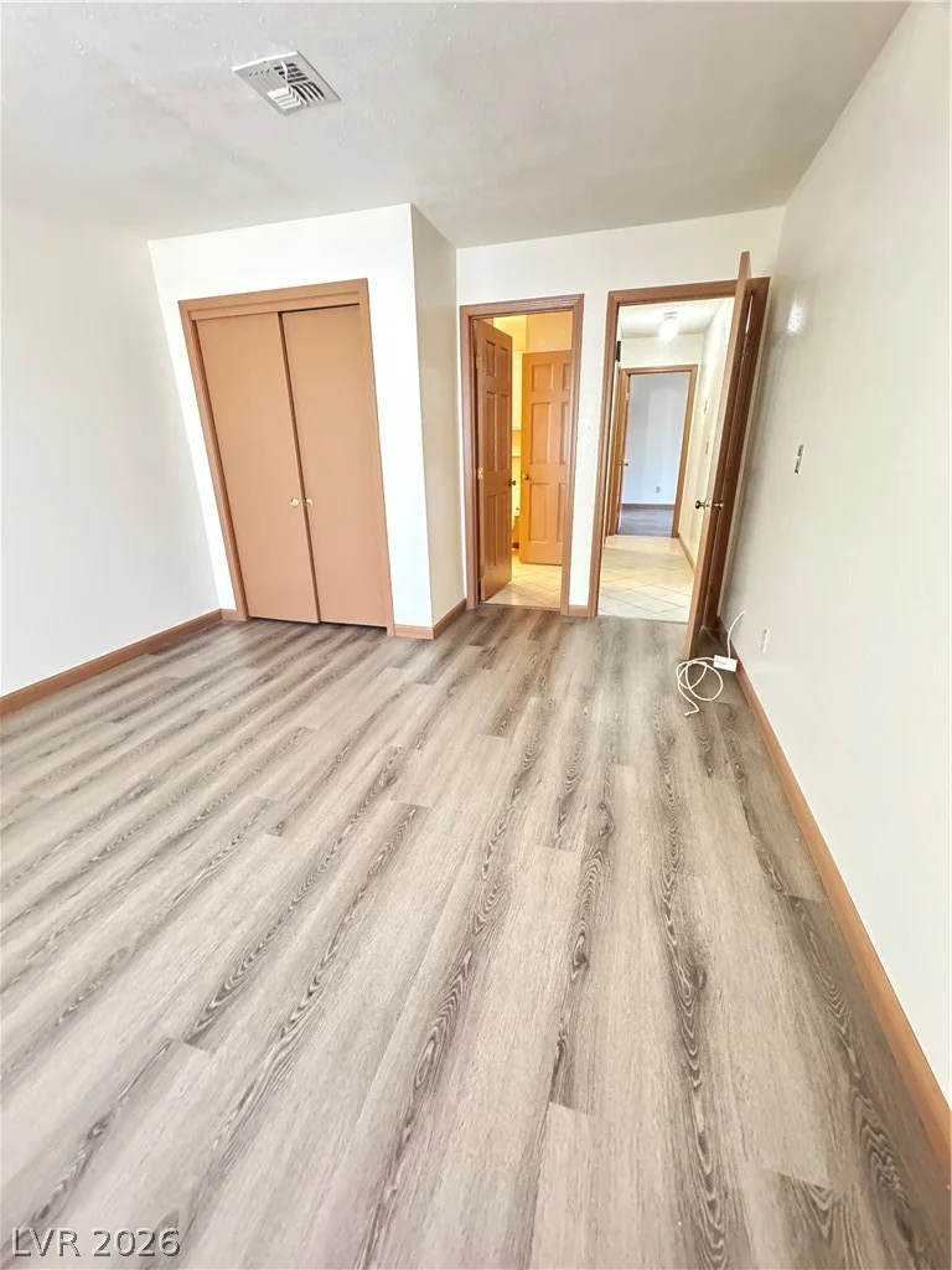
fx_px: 513
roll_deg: +1.4
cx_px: 476
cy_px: 635
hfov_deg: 85.7
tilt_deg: -20.4
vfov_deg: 102.1
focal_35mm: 14
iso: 1600
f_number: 2.2
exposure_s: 1/30
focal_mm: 2.22
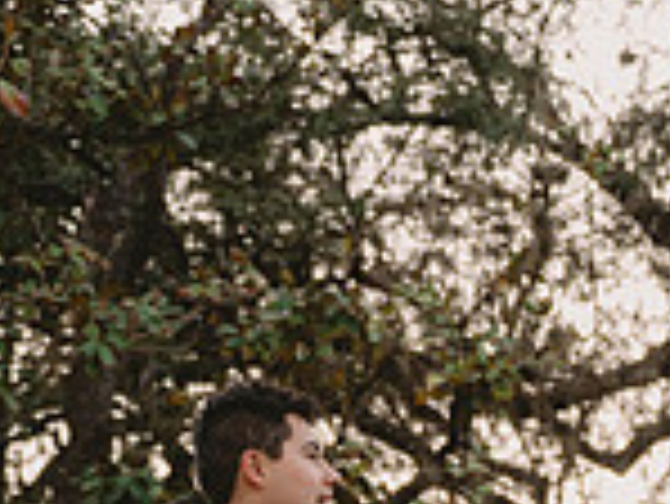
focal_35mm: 161
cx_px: 765
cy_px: 769
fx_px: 3119
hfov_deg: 12.0
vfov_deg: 9.0
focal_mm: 40
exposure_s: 1/100
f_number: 2.8
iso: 250
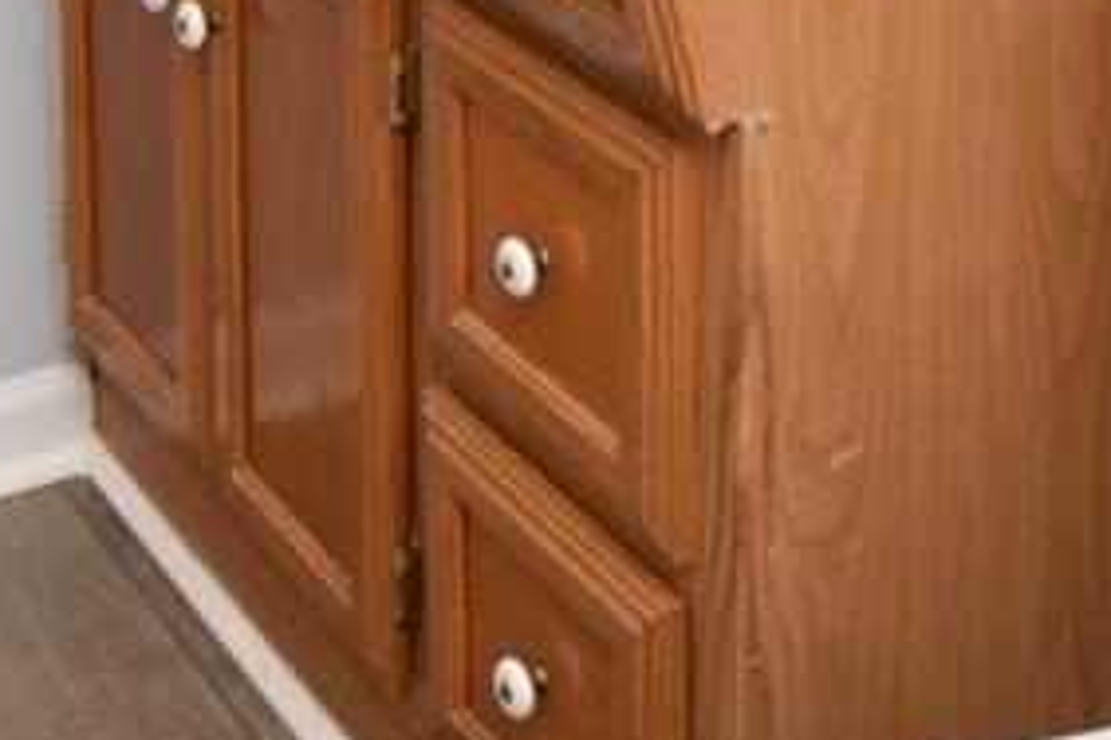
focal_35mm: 85
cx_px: 516
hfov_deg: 23.9
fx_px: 2623
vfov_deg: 13.7
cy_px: -724
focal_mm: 10
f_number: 4
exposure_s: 1/60
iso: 200
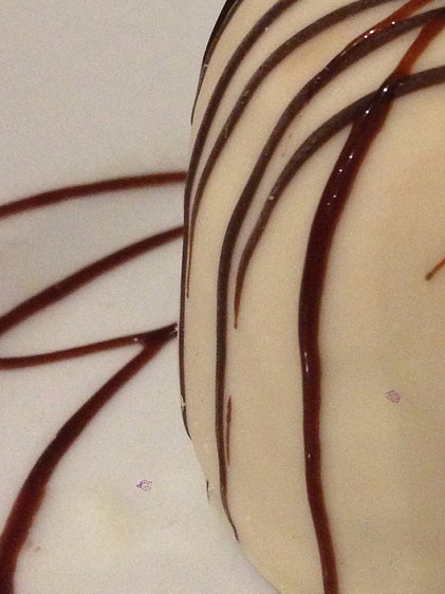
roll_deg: -3.3
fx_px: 1612
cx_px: 559
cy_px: 246
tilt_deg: -32.6
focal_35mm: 94
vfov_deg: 20.9
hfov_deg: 15.1
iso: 320
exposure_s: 1/20
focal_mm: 4.12
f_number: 2.4
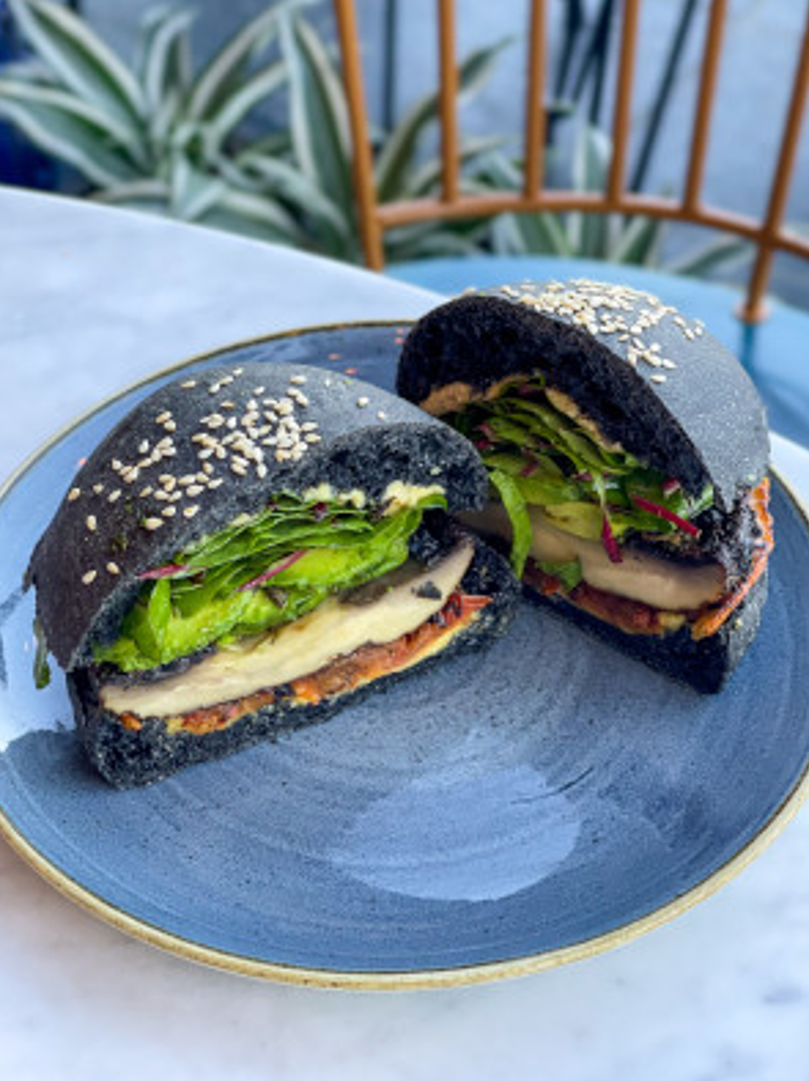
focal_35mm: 65
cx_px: 400
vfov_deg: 29.8
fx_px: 2028
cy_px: 538
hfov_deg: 22.6
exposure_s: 1/50
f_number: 2.2
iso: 125
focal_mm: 7.5
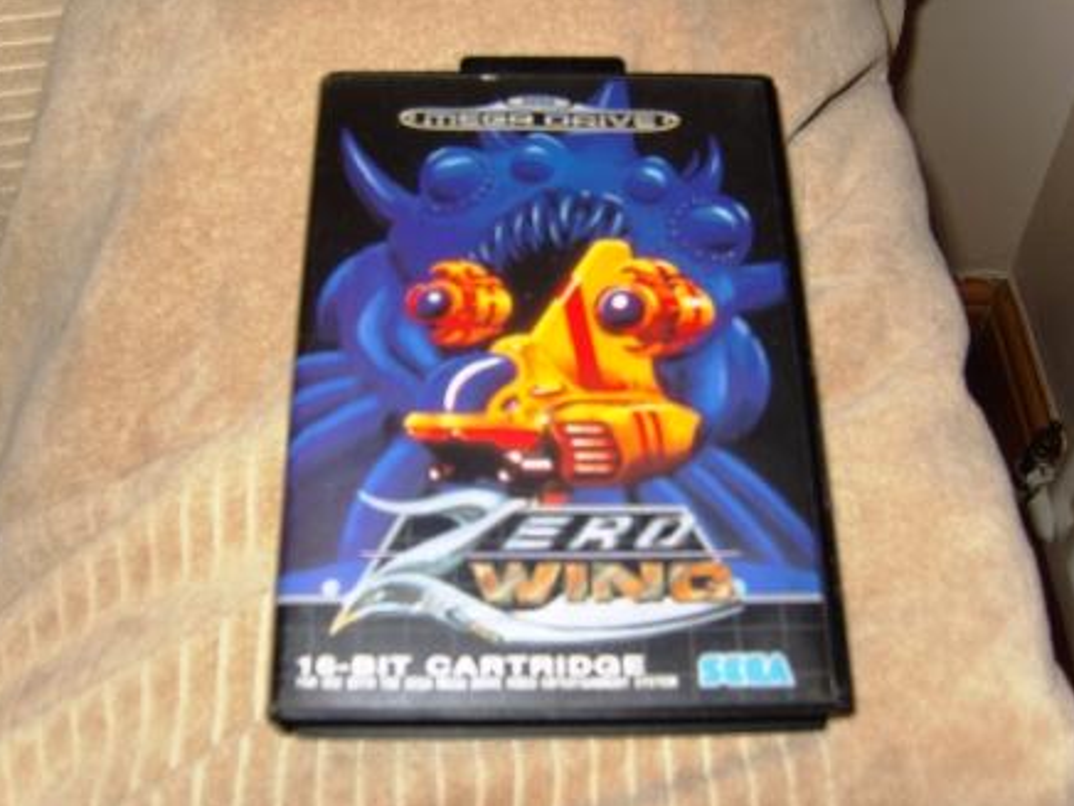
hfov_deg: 51.4
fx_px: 1117
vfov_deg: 39.7
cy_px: 404
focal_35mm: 36
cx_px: 535
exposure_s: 1/30
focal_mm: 7.4
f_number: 2.8
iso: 100
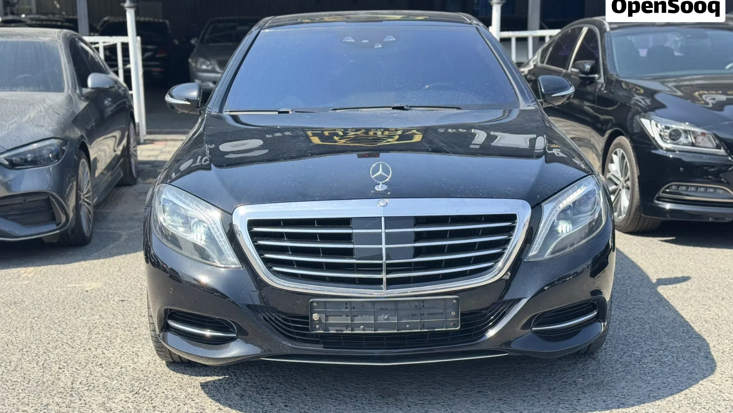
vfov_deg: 22.6
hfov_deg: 39.2
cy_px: 231
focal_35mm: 53
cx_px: 365
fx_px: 1030
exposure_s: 1/1490
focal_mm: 6.76
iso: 64
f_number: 1.78
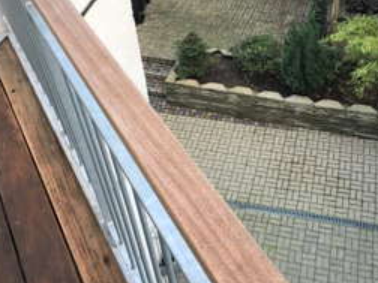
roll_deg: +5.2
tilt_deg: -41.8
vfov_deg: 33.5
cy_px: 112
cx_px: 211
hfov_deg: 43.8
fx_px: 470
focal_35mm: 43
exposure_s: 1/33
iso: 25
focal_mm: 4.15
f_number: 2.2
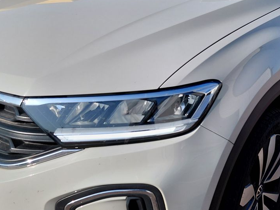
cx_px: 140
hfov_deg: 44.8
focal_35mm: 42
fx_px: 340
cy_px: 103
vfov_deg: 34.4
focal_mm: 4.69
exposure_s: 1/2754
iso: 50
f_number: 1.8
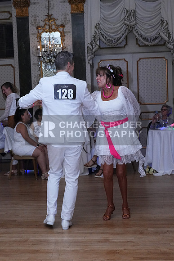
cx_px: 87
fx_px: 391
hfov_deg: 25.1
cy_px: 130
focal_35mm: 54
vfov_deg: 36.9
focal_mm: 36
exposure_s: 1/200
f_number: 6.3
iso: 5000
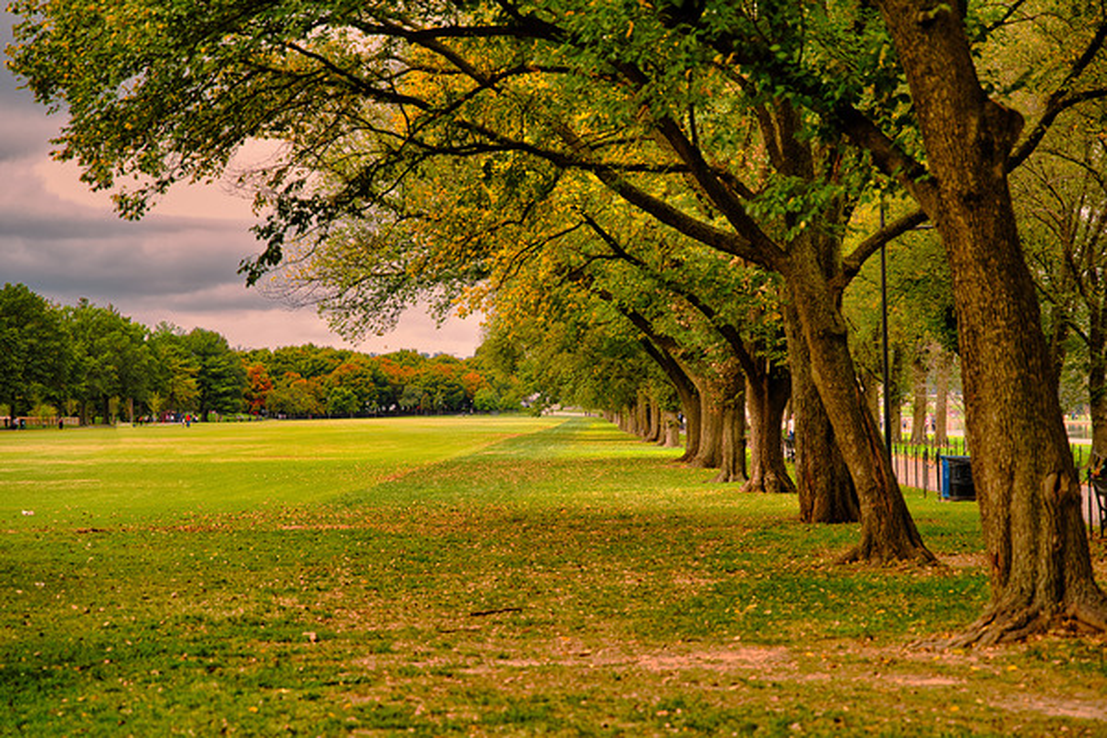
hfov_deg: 28.8
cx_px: 554
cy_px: 369
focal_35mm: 70
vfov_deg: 19.5
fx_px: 2152
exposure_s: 1/400
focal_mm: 70
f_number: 2.8
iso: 100
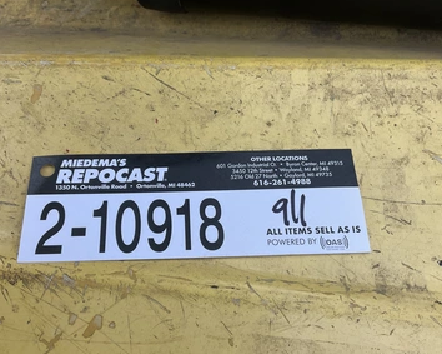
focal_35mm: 32
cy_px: 174
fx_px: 418
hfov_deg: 55.6
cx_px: 200
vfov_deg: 45.8
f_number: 1.8
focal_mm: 3
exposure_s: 1/122
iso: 20
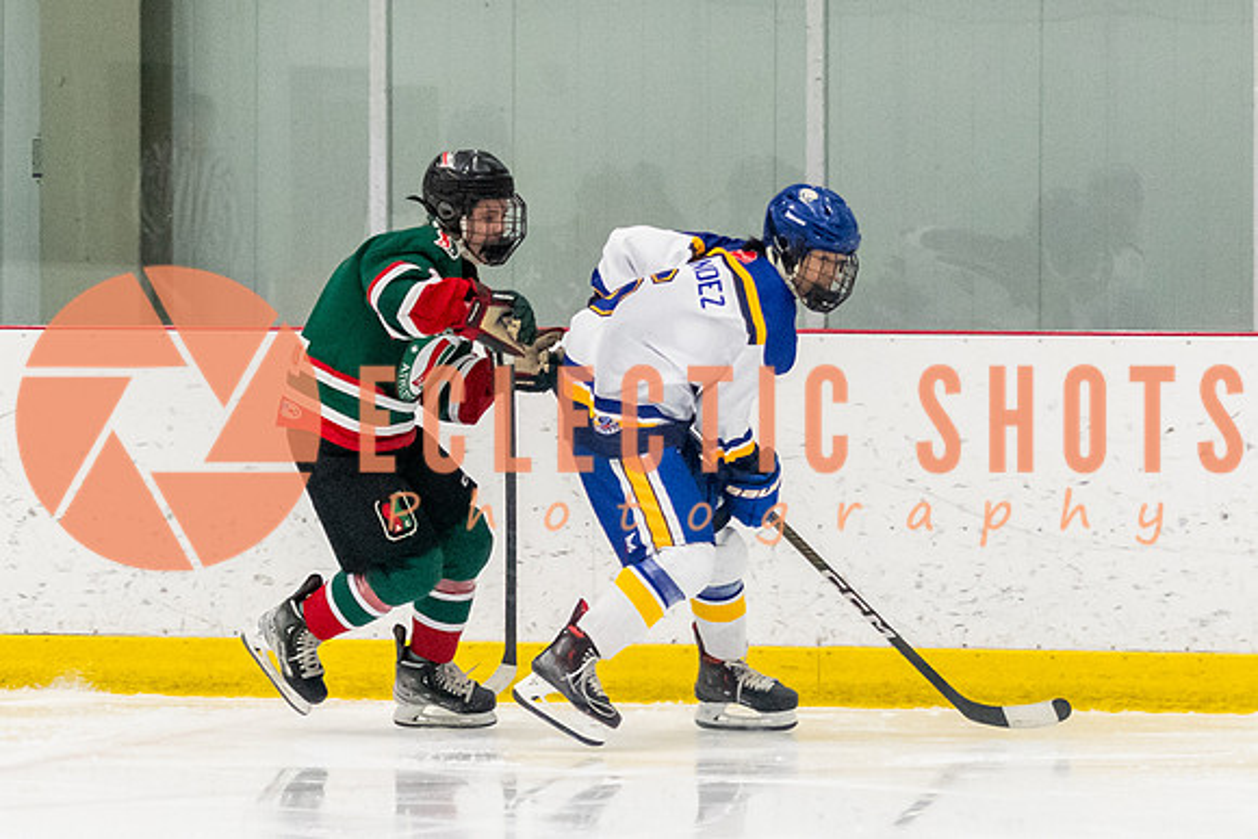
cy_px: 588
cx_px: 529
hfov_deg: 7.4
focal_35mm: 277
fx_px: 9684
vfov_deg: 5.0
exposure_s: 1/800
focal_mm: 86
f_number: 2.8
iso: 3200
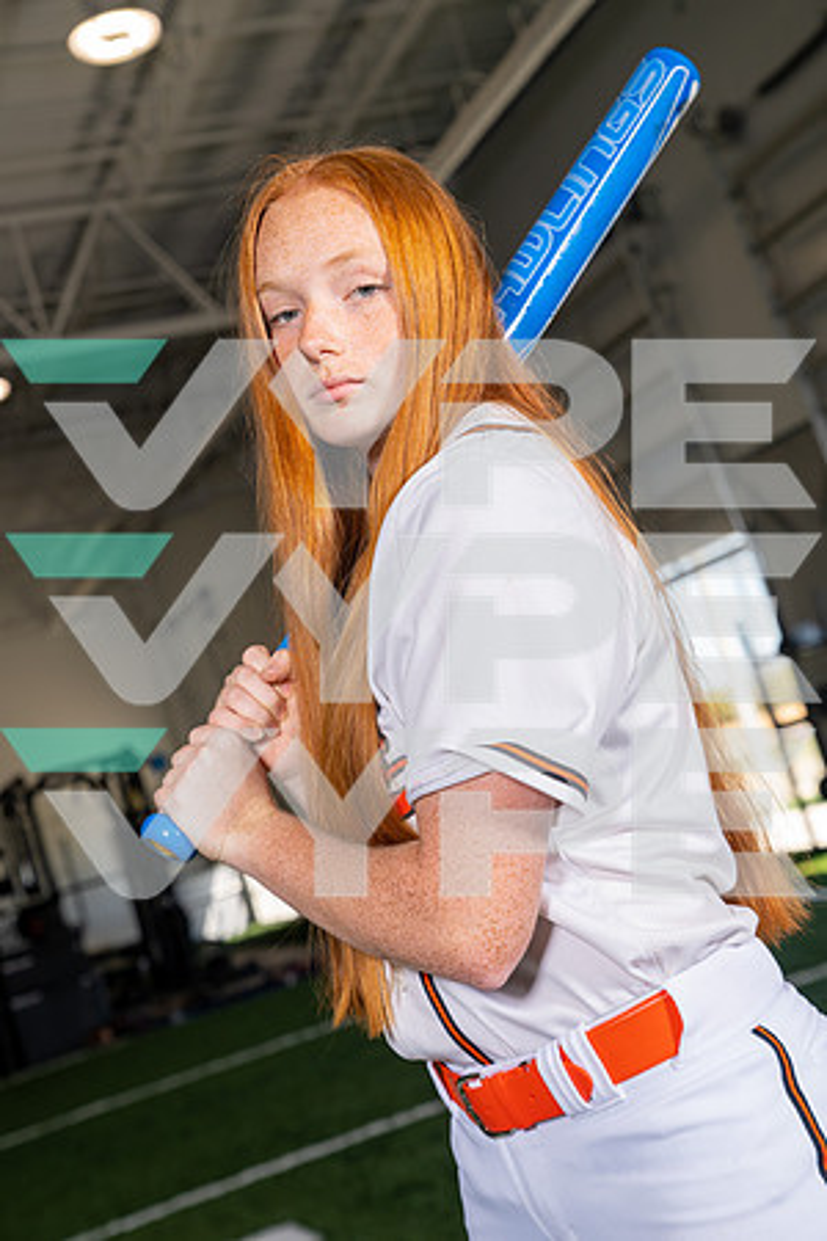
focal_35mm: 60
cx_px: 414
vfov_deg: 33.4
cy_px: 620
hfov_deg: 22.6
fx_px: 2067
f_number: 5.6
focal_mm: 60
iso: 200
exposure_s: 1/200
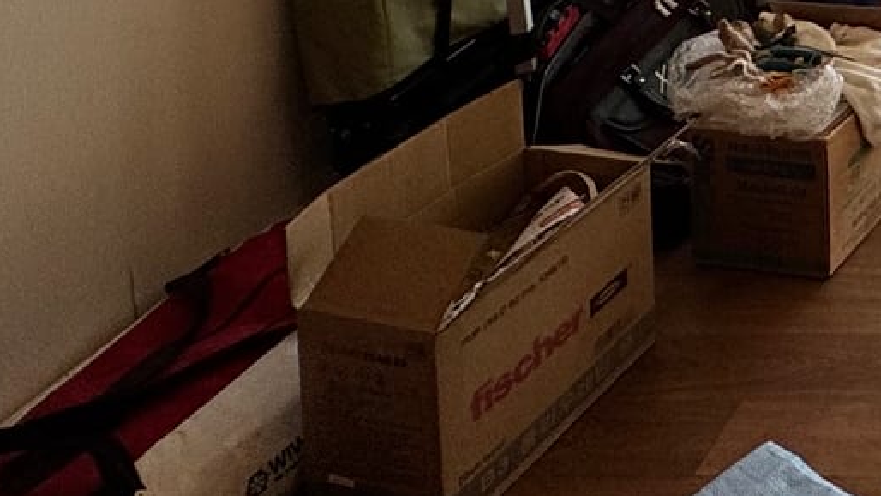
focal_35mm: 57
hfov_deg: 24.5
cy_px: -566
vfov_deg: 15.5
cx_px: 1436
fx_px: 1331
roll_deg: +0.3
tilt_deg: -3.2
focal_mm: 2.22
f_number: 2.2
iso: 40
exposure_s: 1/512
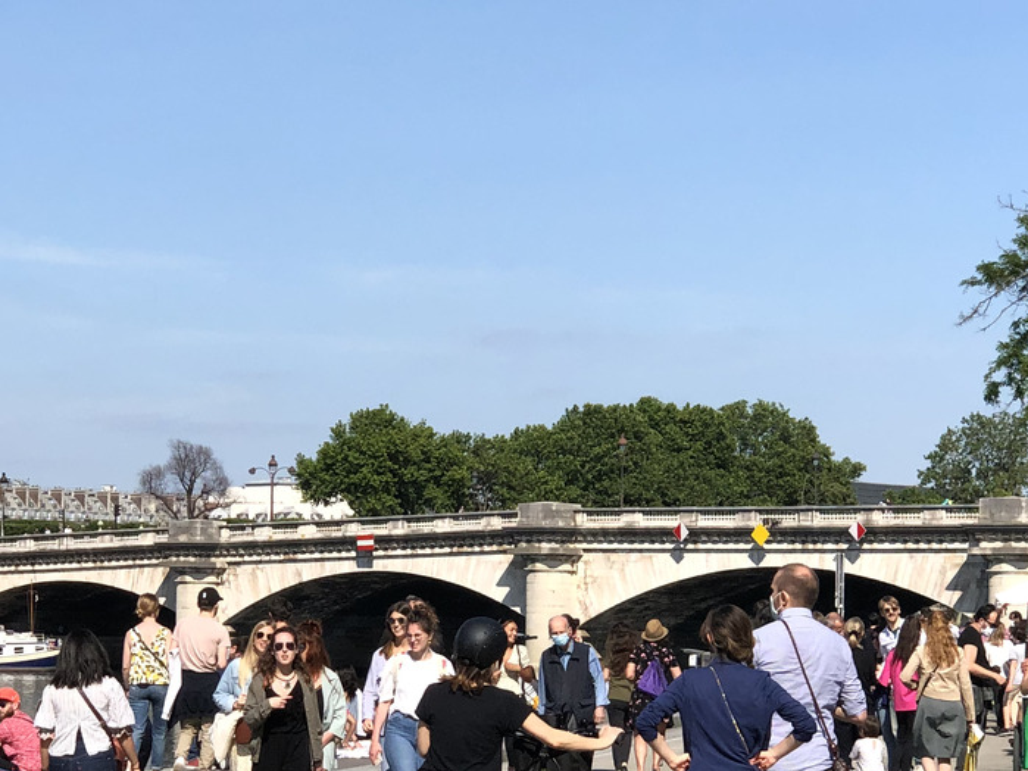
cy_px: 565
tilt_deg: +0.7
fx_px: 3533
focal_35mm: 119
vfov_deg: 12.4
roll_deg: -0.5
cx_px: 412
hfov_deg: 16.5
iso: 32
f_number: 2.4
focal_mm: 6
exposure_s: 1/2825
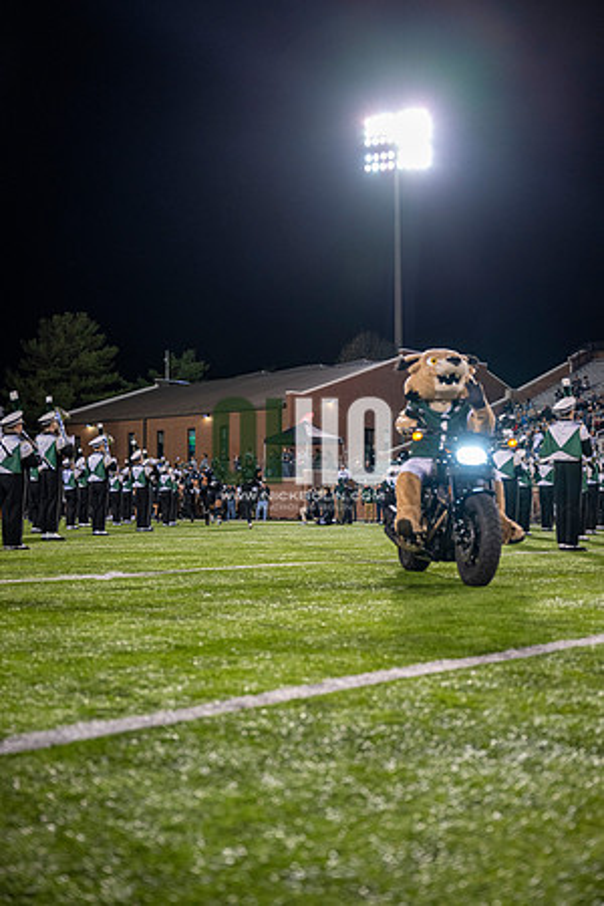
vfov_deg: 46.4
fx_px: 1057
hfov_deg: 31.9
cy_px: 453
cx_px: 302
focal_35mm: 42
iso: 1250
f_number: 3.2
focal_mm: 42
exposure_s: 1/500
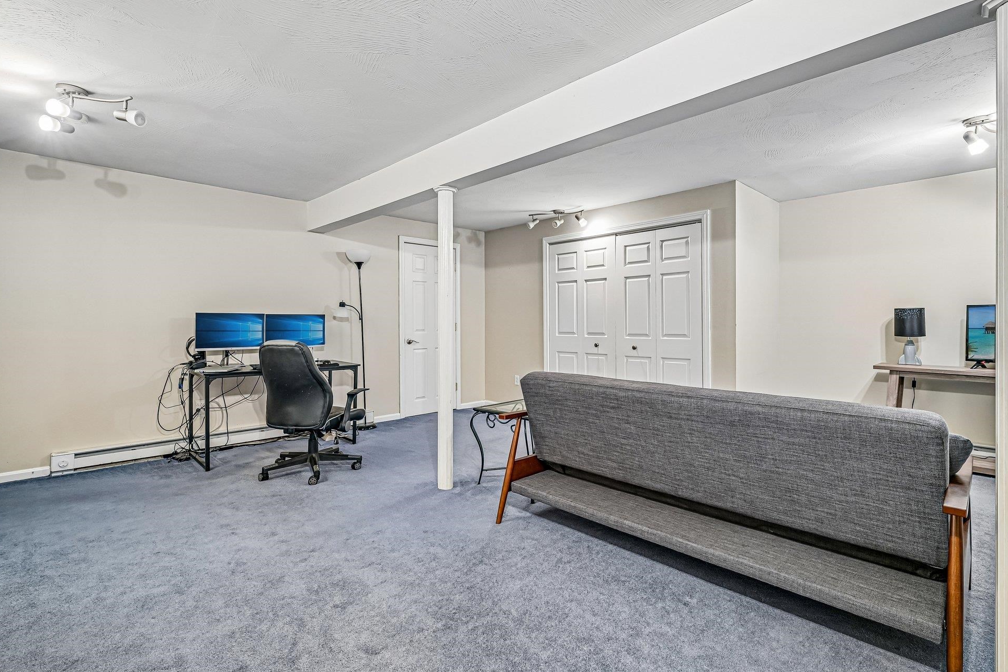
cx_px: 529
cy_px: 320
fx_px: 476
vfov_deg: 70.4
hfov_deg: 93.2
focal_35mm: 17
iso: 400
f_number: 8
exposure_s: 1/1.67
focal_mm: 16
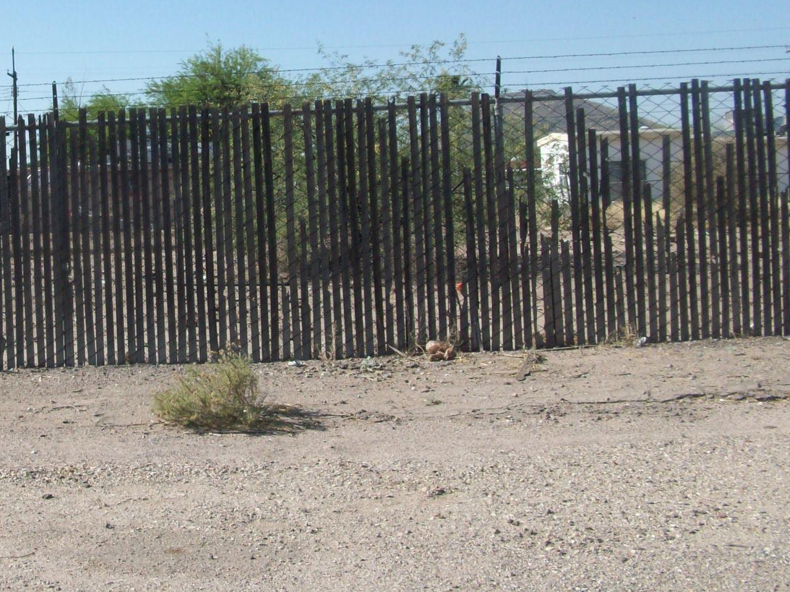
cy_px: 112
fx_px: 1301
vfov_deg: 25.2
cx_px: 162
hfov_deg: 32.9
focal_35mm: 57
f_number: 5.5
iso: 64
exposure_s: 1/306
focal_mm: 5.7
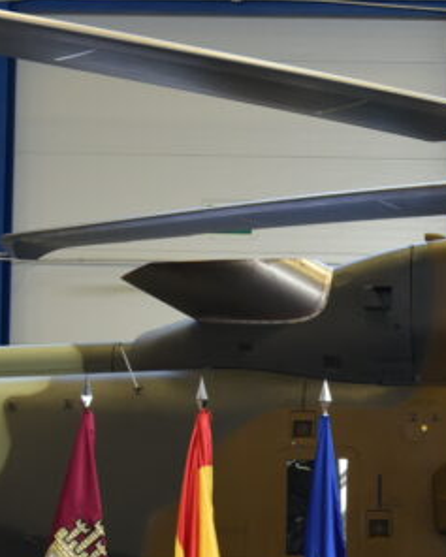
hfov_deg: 13.3
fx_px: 1847
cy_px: 444
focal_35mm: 112
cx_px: 563
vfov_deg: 17.0
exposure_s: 1/80
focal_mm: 46
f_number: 6.3
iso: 2000
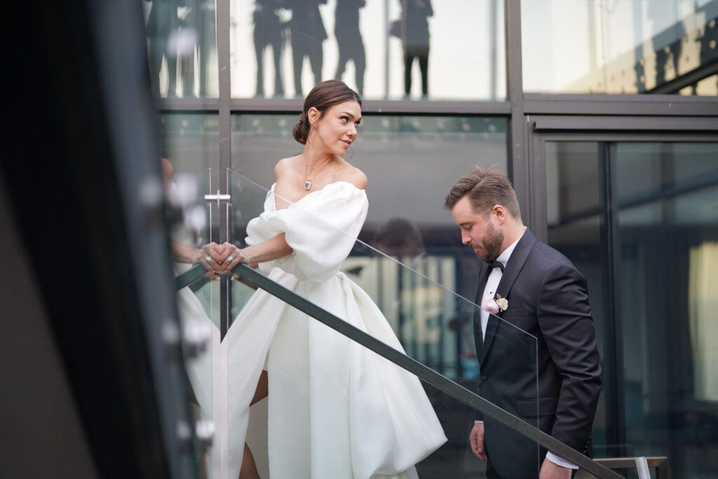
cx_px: 359
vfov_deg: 27.0
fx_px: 997
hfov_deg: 39.6
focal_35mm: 50
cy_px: 240
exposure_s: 1/320
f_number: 1.4
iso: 320
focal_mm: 50
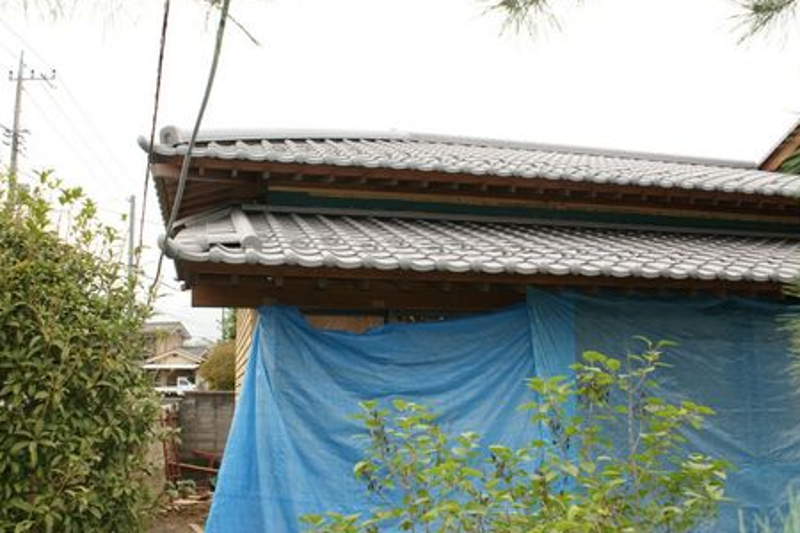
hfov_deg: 61.9
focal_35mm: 30
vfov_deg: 43.6
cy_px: 260
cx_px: 373
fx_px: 667
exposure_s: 1/160
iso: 100
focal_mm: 18
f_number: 4.5
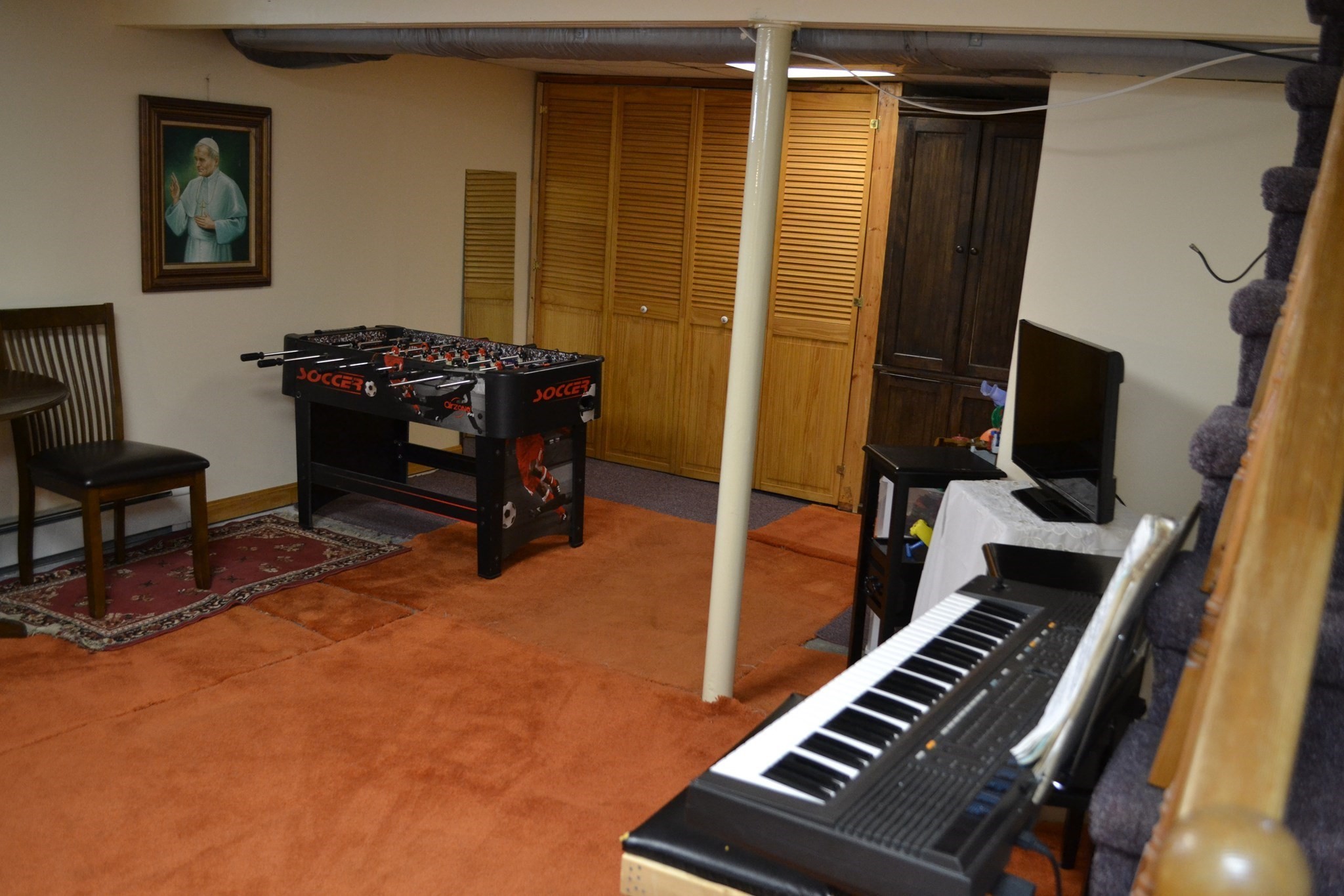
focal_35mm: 33
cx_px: 672
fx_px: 1232
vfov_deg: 40.0
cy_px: 448
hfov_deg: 57.2
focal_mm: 22
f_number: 3.8
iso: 1250
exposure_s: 1/60
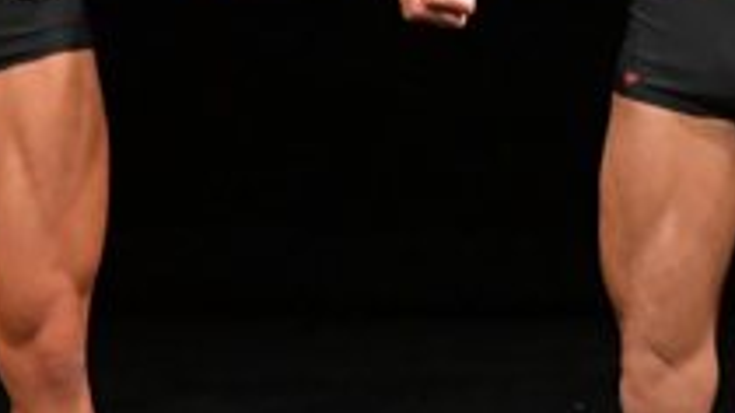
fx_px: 19192
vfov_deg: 1.2
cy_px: 66
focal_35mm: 985
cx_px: 915
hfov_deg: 2.2
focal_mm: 170
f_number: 5.6
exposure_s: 1/400
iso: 3200
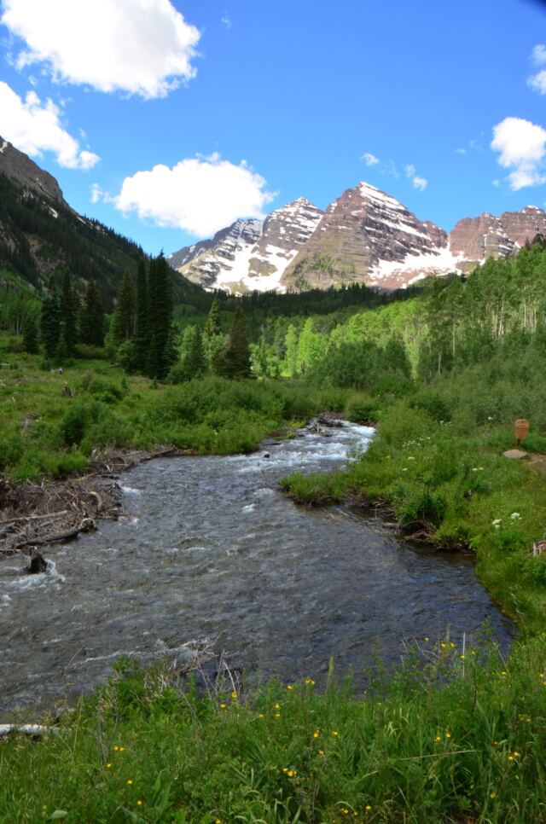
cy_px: 412
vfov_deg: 67.5
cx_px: 273
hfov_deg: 47.7
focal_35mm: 27
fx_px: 617
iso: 200
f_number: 16
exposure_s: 1/60
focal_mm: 18
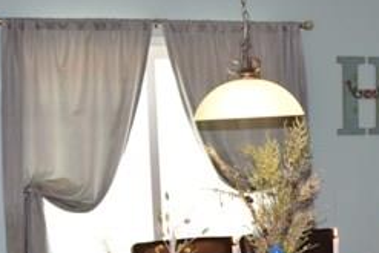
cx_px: 278
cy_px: 284
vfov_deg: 18.7
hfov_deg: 28.5
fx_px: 737
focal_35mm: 70
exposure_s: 1/100
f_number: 5.6
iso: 800
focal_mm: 18
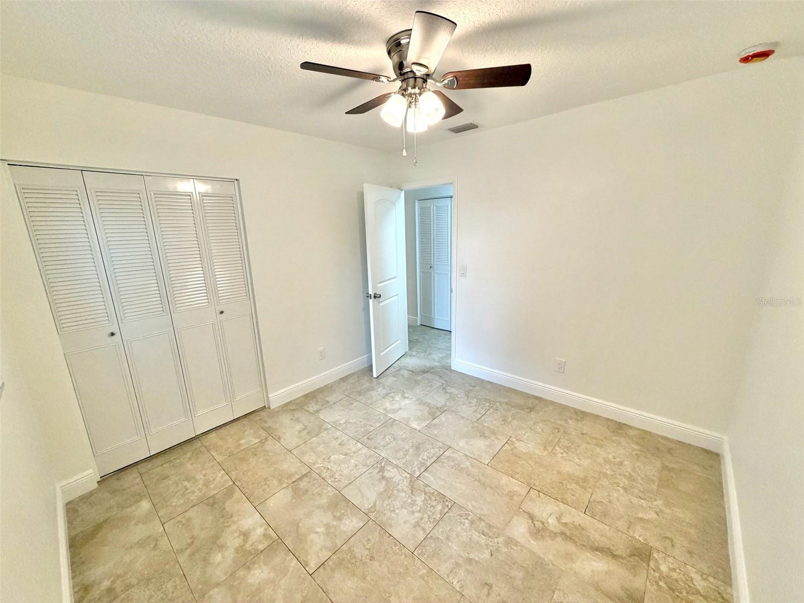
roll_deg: +1.7
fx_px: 325
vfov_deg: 85.7
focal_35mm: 14
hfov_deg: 102.1
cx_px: 402
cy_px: 302
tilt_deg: -13.2
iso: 250
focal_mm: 2.22
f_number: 2.2
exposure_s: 1/120
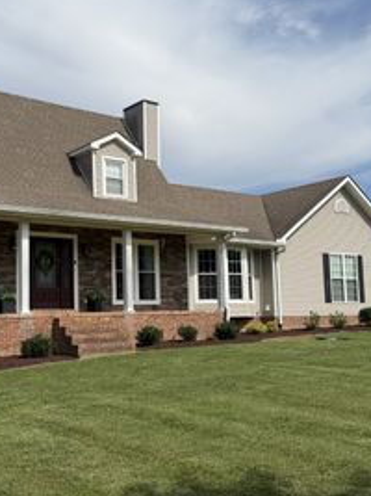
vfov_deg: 42.1
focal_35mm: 45
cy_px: 265
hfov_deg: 32.0
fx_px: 644
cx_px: 141
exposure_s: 1/6711
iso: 80
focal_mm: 6.76
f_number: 1.78
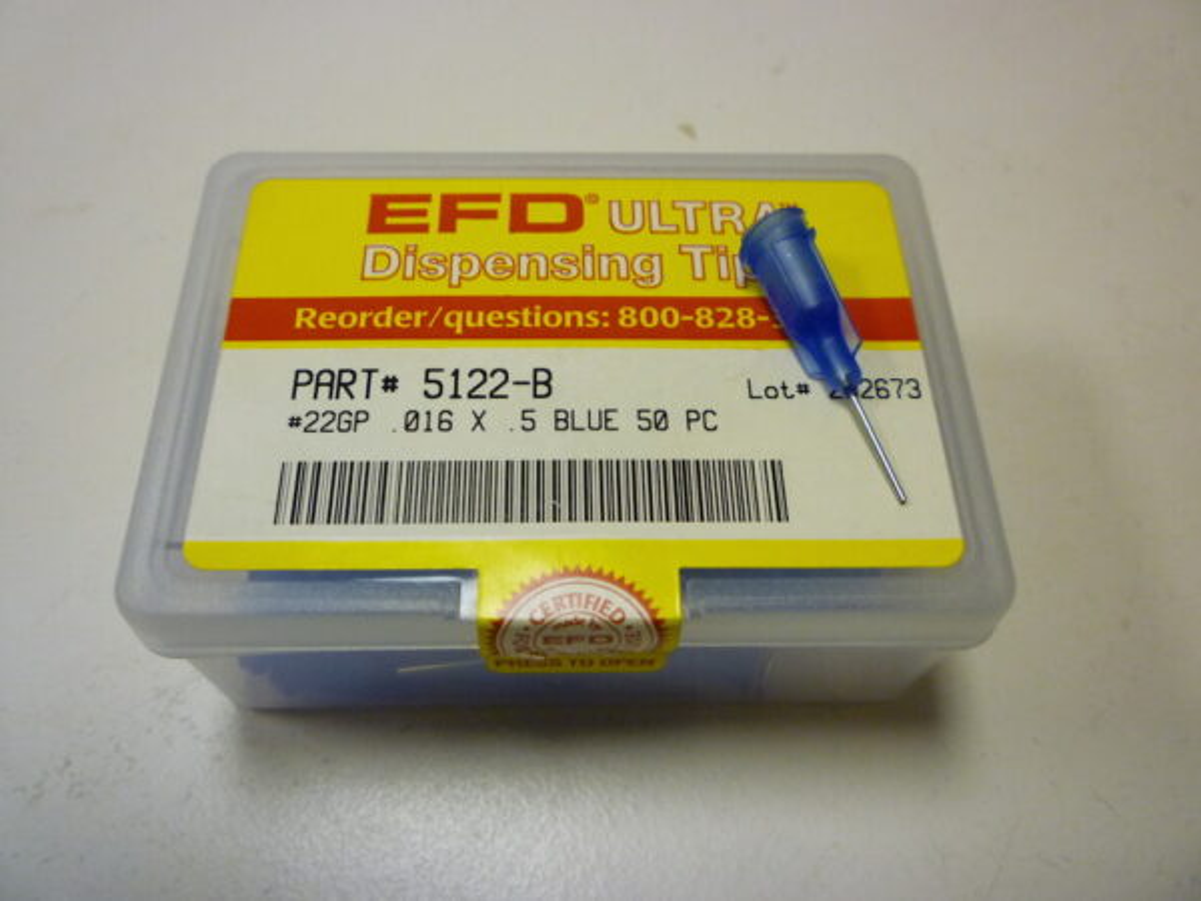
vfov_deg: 48.2
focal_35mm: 29
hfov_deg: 61.7
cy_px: 450
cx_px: 600
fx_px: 1006
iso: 320
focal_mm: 5.2
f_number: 3.3
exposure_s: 1/30
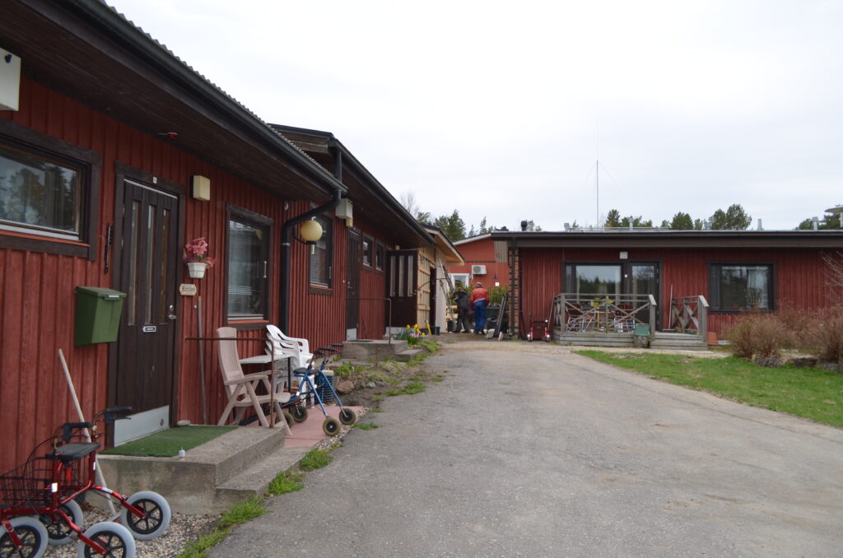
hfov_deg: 67.5
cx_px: 422
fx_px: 631
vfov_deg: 47.7
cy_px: 279
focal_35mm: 27
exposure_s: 1/200
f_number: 5.6
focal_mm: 18
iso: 100
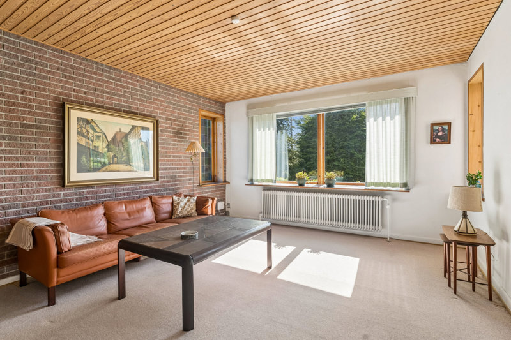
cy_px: 170
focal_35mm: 17
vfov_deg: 69.5
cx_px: 256
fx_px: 245
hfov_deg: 92.3
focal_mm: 17.3
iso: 800
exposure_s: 1/320
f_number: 7.1
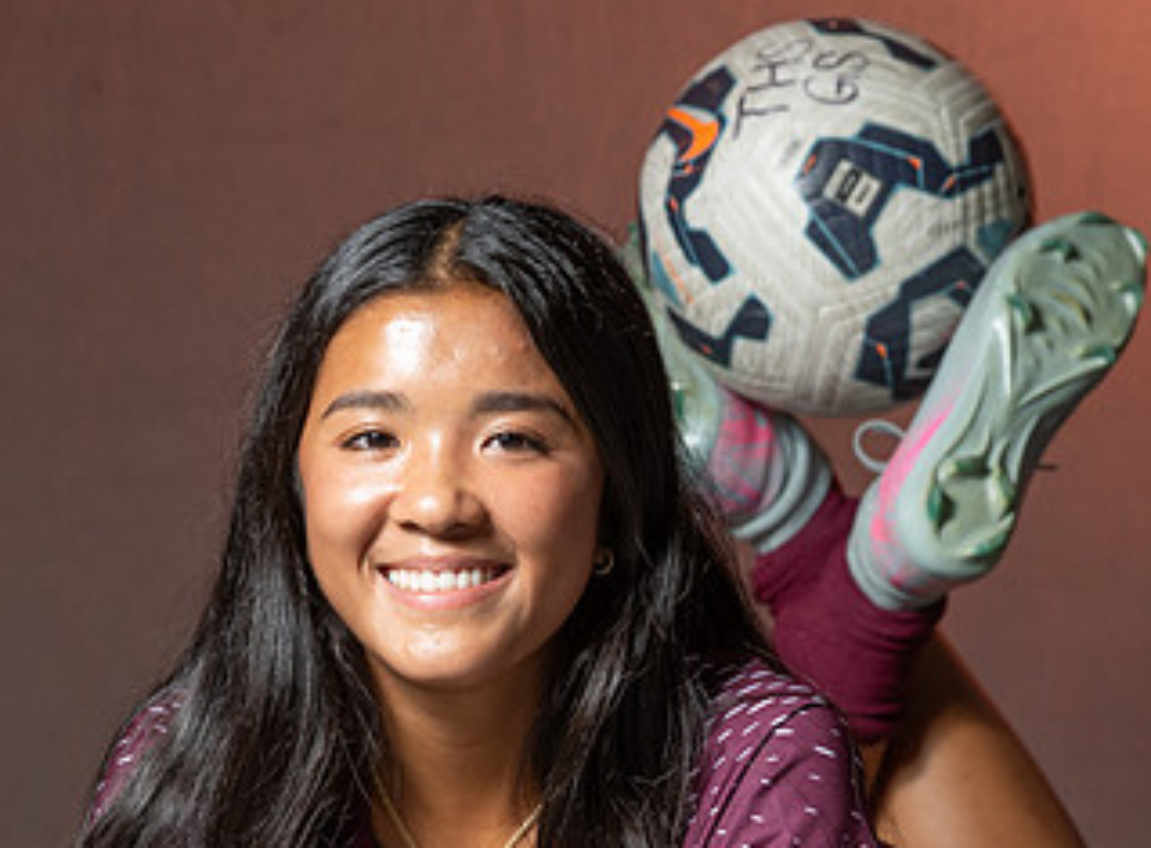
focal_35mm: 289
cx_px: 636
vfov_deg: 5.1
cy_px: 734
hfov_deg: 6.9
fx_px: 9548
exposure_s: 1/200
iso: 80
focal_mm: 115
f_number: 7.1
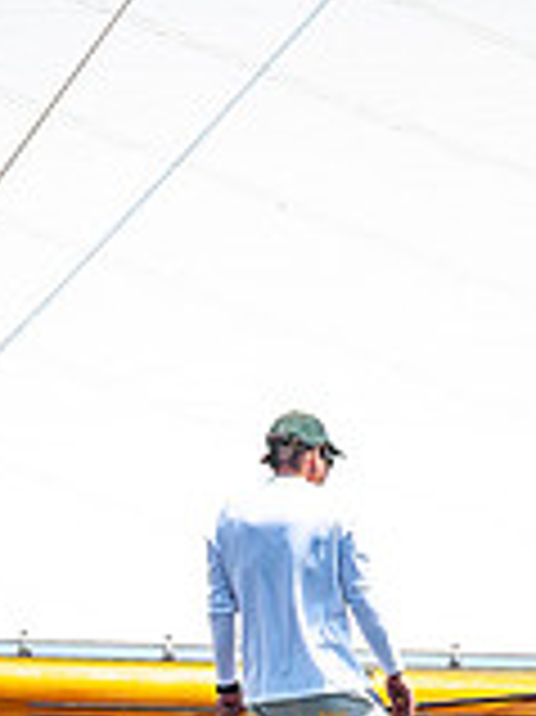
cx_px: 266
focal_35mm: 1052
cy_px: 748
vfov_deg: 1.9
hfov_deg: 1.4
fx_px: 21748
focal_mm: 300
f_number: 4
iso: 250
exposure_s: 1/3200
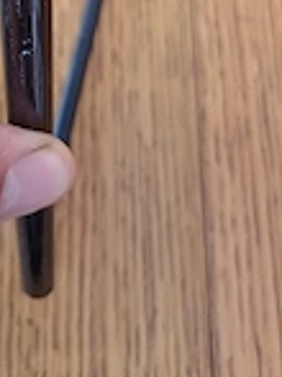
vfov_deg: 26.2
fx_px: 740
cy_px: -44
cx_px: 36
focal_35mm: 68
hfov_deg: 21.2
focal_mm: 4.65
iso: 250
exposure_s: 1/33.4
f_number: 1.8
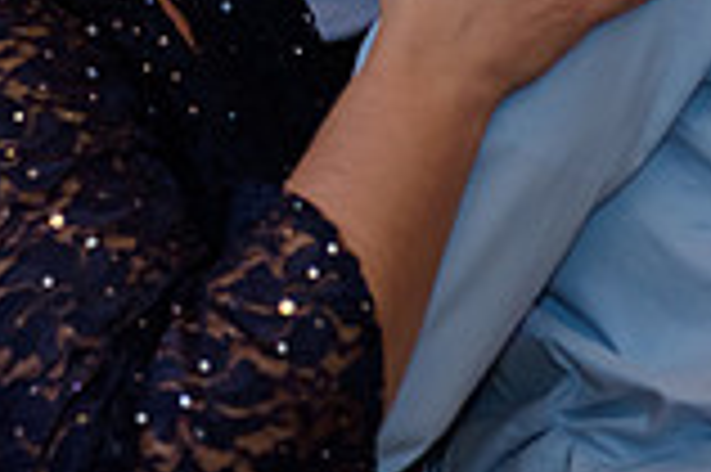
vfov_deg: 5.3
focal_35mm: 257
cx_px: 72
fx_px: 5070
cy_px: -312
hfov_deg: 8.0
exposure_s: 1/125
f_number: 3.2
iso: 1250
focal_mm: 70
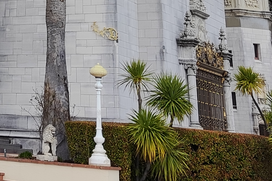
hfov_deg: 18.2
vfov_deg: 11.2
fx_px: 816
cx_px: -34
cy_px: -212
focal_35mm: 108
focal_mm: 5.4
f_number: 1.8
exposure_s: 1/2529
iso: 50
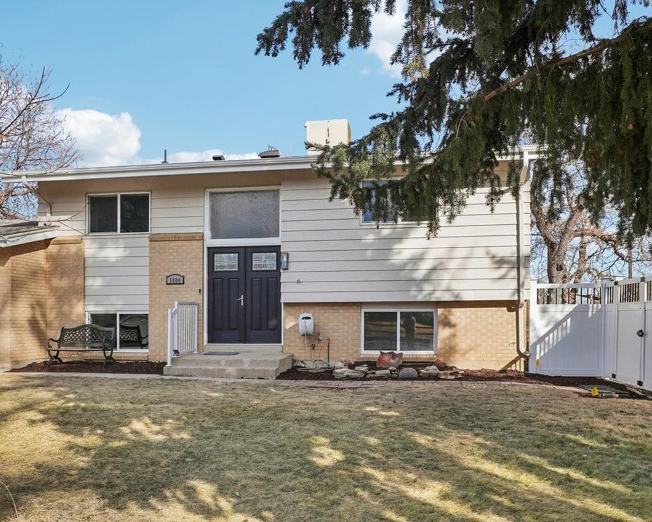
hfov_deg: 64.0
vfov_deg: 53.1
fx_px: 521
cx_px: 302
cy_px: 233
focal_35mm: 27
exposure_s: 1/250
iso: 100
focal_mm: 12
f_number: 8
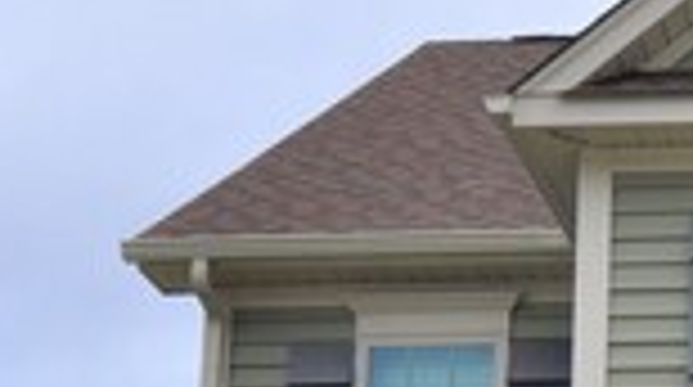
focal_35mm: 147
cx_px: 1022
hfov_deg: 13.8
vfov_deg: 8.1
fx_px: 2697
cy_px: 569
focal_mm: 18
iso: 200
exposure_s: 1/400
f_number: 10
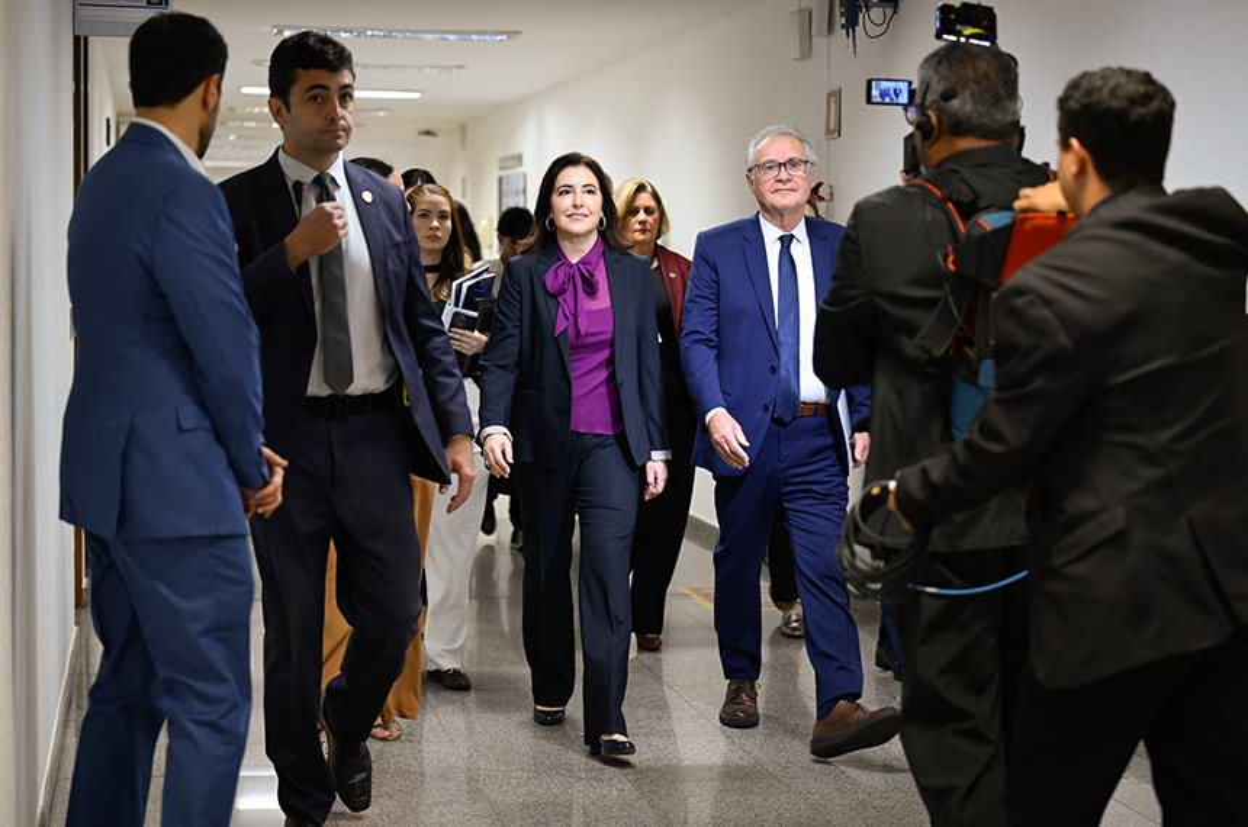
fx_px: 2422
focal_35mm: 70
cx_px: 624
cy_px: 414
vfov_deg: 19.4
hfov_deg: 28.9
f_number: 2.8
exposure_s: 1/320
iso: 3200
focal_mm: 70
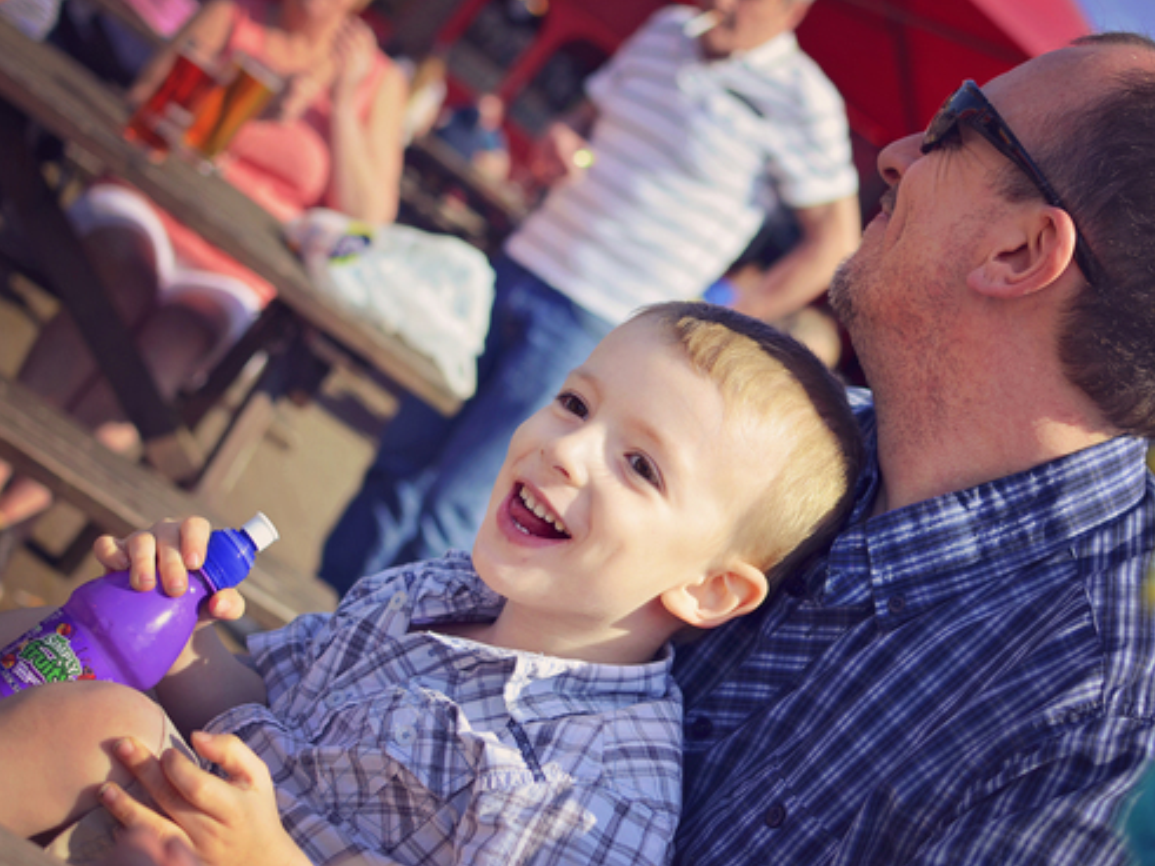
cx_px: 661
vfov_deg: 23.8
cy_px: 465
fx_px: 2054
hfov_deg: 31.4
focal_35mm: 62
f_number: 2.8
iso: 100
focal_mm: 35
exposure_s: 1/2000
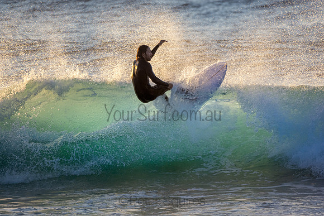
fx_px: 6751
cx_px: 162
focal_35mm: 750
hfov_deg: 2.7
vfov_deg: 1.8
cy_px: 108
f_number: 5.6
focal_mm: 500
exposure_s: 1/800
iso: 360
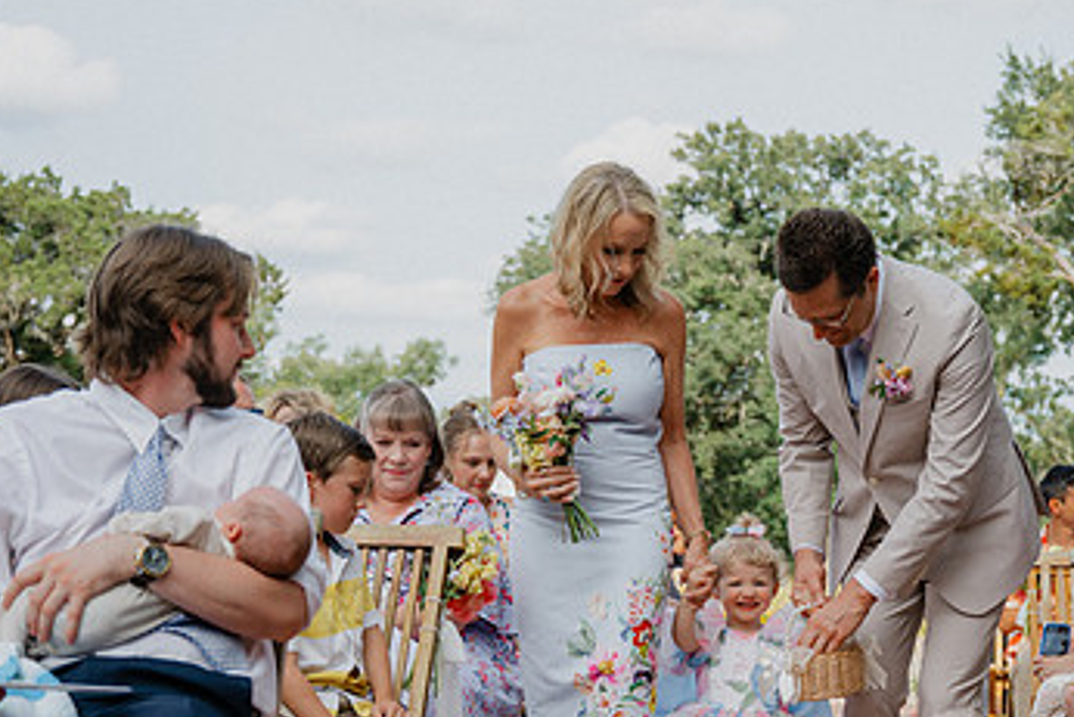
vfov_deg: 17.6
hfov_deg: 26.0
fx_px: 2298
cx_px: 804
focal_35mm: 77
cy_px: 532
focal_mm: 46
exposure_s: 1/640
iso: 64
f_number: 3.5
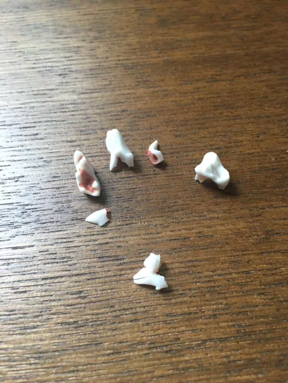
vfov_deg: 61.7
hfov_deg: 48.2
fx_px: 322
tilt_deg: -61.7
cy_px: 192
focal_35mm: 29
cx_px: 144
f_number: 2.2
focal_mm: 4.15
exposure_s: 1/30
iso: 125
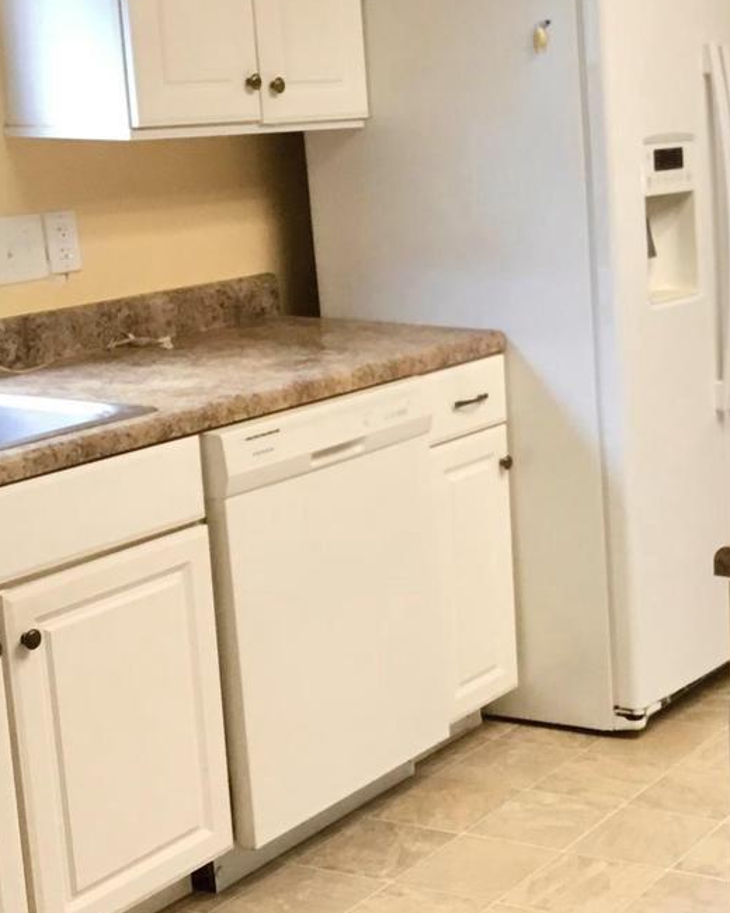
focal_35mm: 67
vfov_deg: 28.3
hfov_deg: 21.4
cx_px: 848
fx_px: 1809
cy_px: 445
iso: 80
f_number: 2.4
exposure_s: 1/30
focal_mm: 3.3
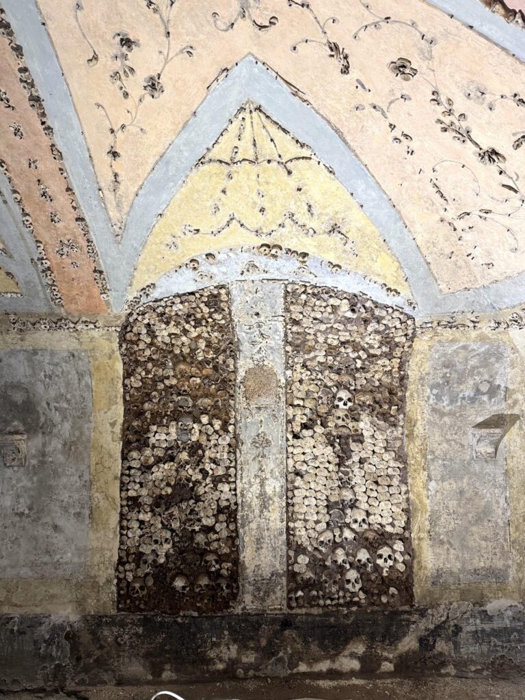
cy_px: 350
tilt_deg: +4.1
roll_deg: +2.0
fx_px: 485
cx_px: 262
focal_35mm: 24
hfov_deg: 56.8
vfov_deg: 71.6
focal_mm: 6.76
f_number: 1.78
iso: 200
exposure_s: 1/100
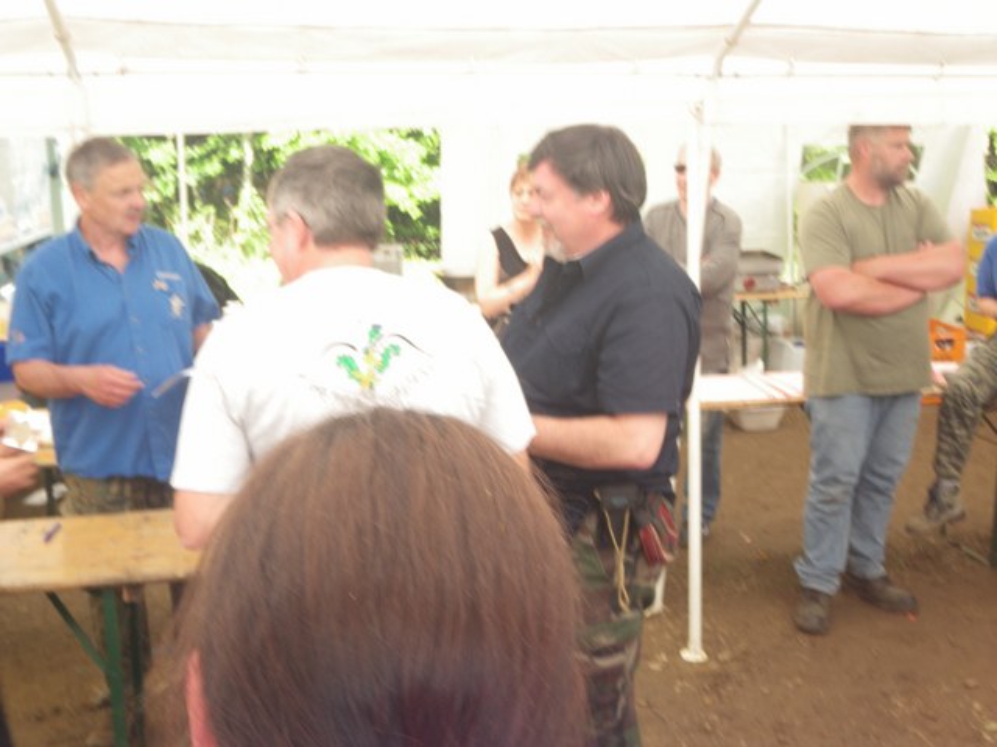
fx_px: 1210
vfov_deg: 34.3
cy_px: 374
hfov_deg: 44.8
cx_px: 498
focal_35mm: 42
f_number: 4.2
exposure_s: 1/60
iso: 80
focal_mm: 7.5
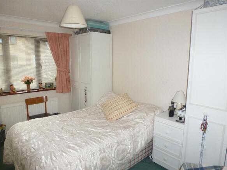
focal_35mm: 24
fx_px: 157
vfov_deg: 56.8
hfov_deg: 71.6
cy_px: 85
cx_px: 114
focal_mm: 4.3
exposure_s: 1/60
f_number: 3.3
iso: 250
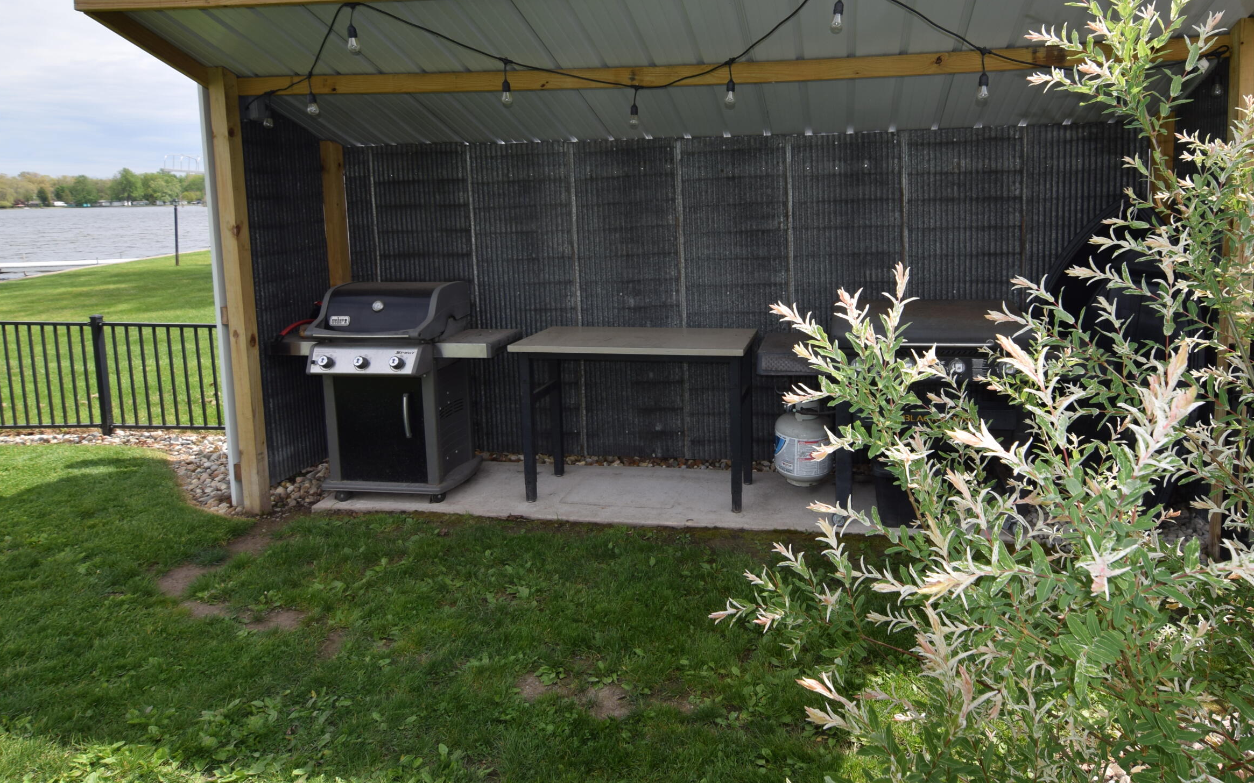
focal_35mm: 22
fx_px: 740
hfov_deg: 79.9
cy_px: 277
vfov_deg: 54.9
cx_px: 731
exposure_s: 1/200
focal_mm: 11
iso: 100
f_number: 7.1
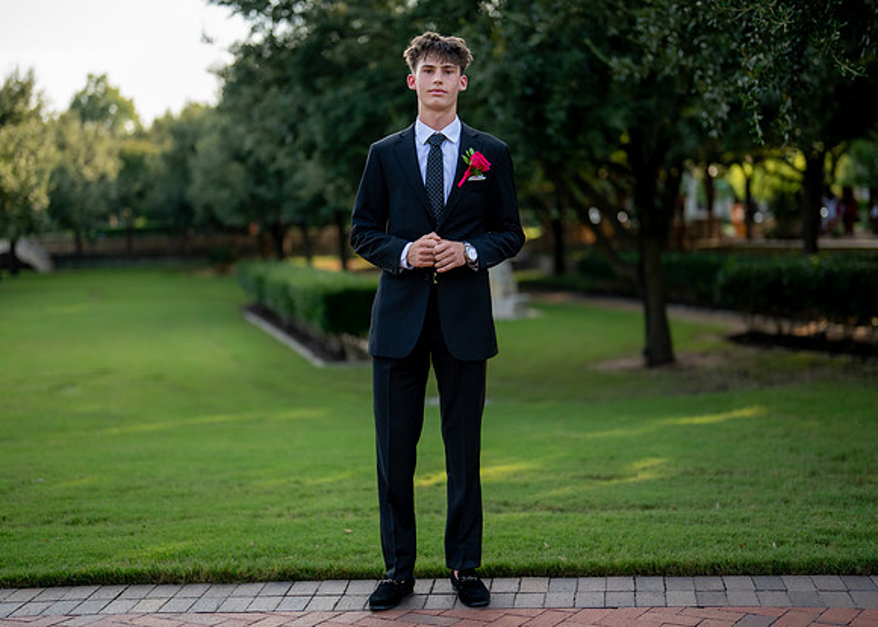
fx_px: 1419
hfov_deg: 34.4
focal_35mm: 57
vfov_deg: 24.9
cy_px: 302
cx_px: 459
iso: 200
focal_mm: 50
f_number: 1.2
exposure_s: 1/2000
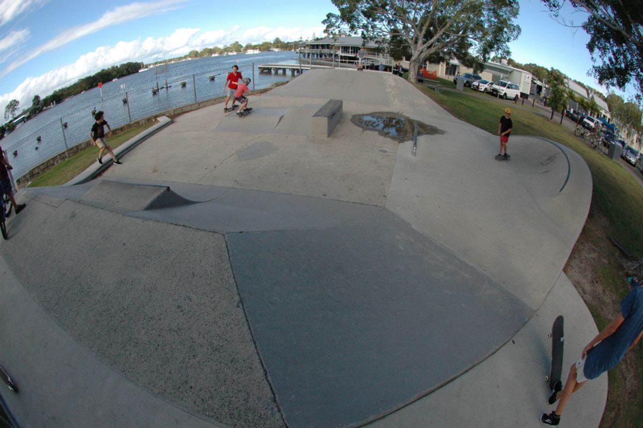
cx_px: 322
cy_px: 214
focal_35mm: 16
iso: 800
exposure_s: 1/500
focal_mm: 10.5
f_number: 11
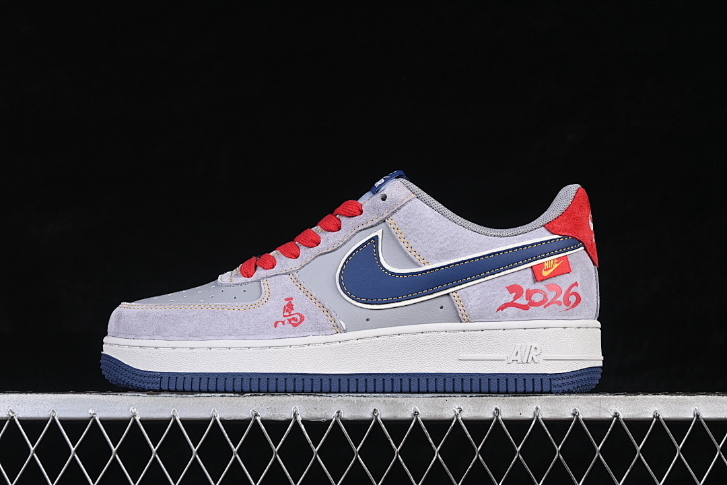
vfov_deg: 18.2
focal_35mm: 75
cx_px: 364
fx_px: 1514
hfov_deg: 27.0
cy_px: 242
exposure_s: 1/80
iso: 160
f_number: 7.1
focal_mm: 50
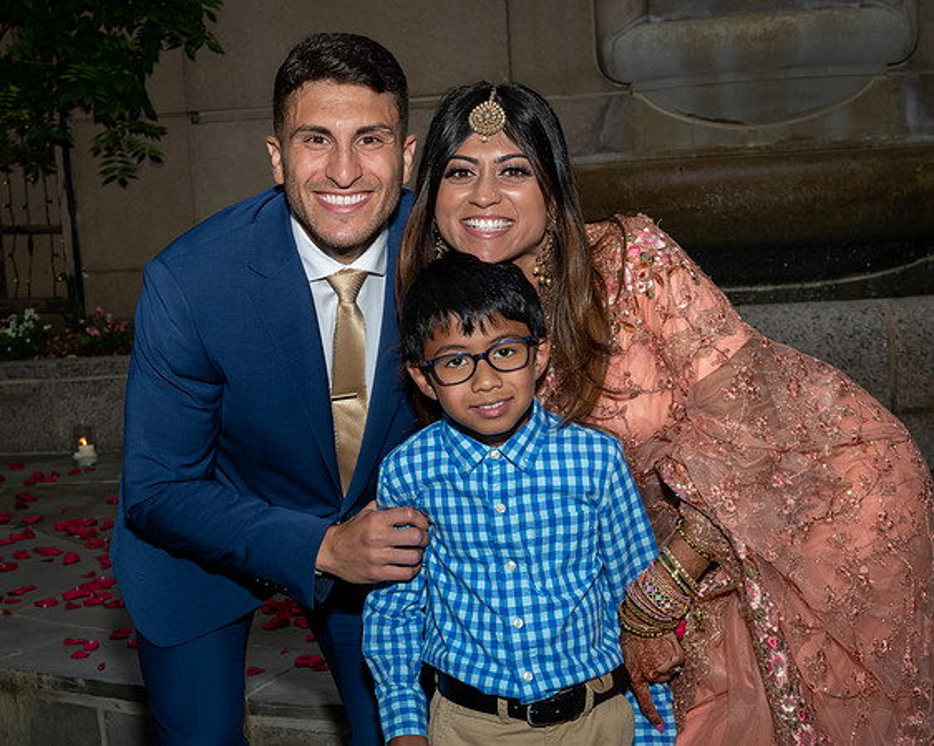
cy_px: 373
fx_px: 1634
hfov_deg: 31.8
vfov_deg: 25.7
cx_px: 381
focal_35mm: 59
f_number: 6.3
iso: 400
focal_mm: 35
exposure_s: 1/250
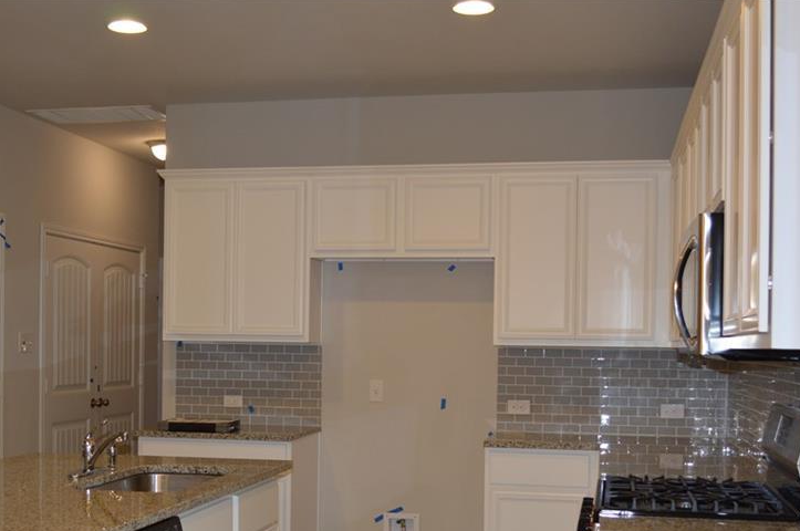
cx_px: 370
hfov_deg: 38.9
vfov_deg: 26.2
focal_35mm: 51
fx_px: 1132
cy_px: 372
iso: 400
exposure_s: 1/60
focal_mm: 24
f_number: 4
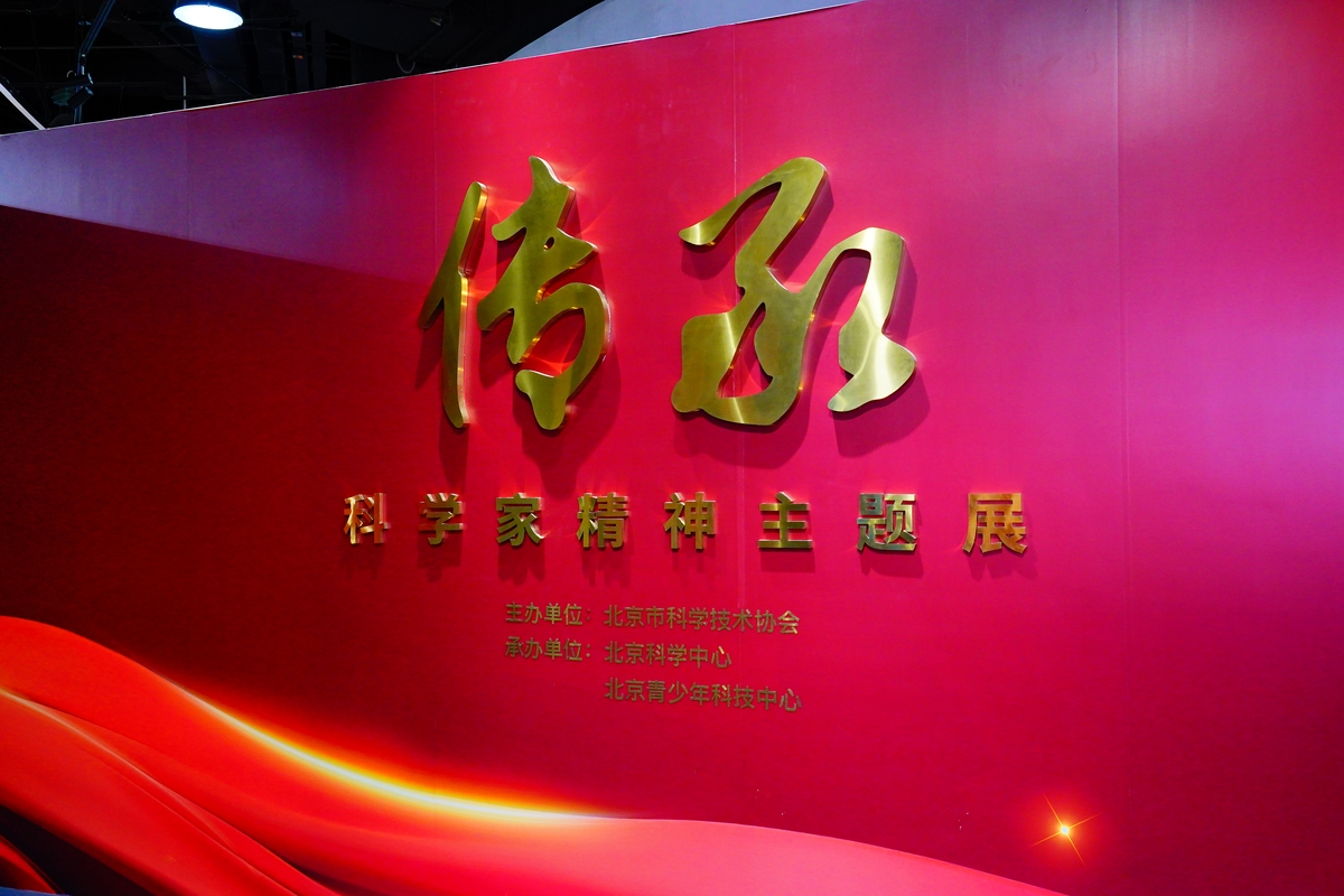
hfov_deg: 61.9
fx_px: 1120
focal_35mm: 30
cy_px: 448
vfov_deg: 43.6
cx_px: 672
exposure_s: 1/60
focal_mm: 30
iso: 1600
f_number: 5
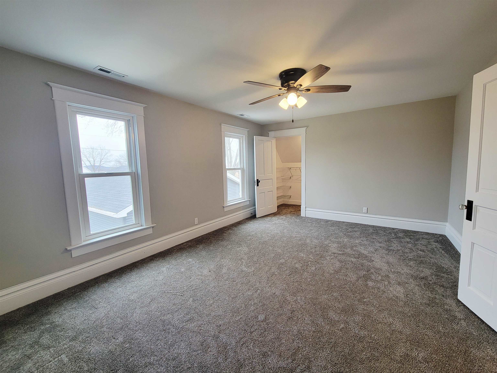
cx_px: 248
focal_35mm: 13
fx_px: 187
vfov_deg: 89.9
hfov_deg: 106.2
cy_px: 186
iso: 100
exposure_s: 1/60.2
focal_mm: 2.2
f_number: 2.2
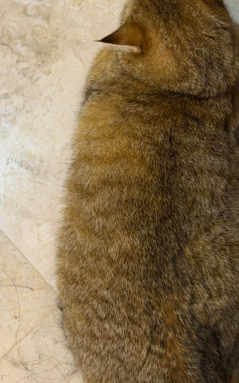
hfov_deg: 16.5
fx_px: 823
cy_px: 170
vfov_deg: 26.1
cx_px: 168
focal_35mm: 79
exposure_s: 1/25
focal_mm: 6.76
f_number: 1.78
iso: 500
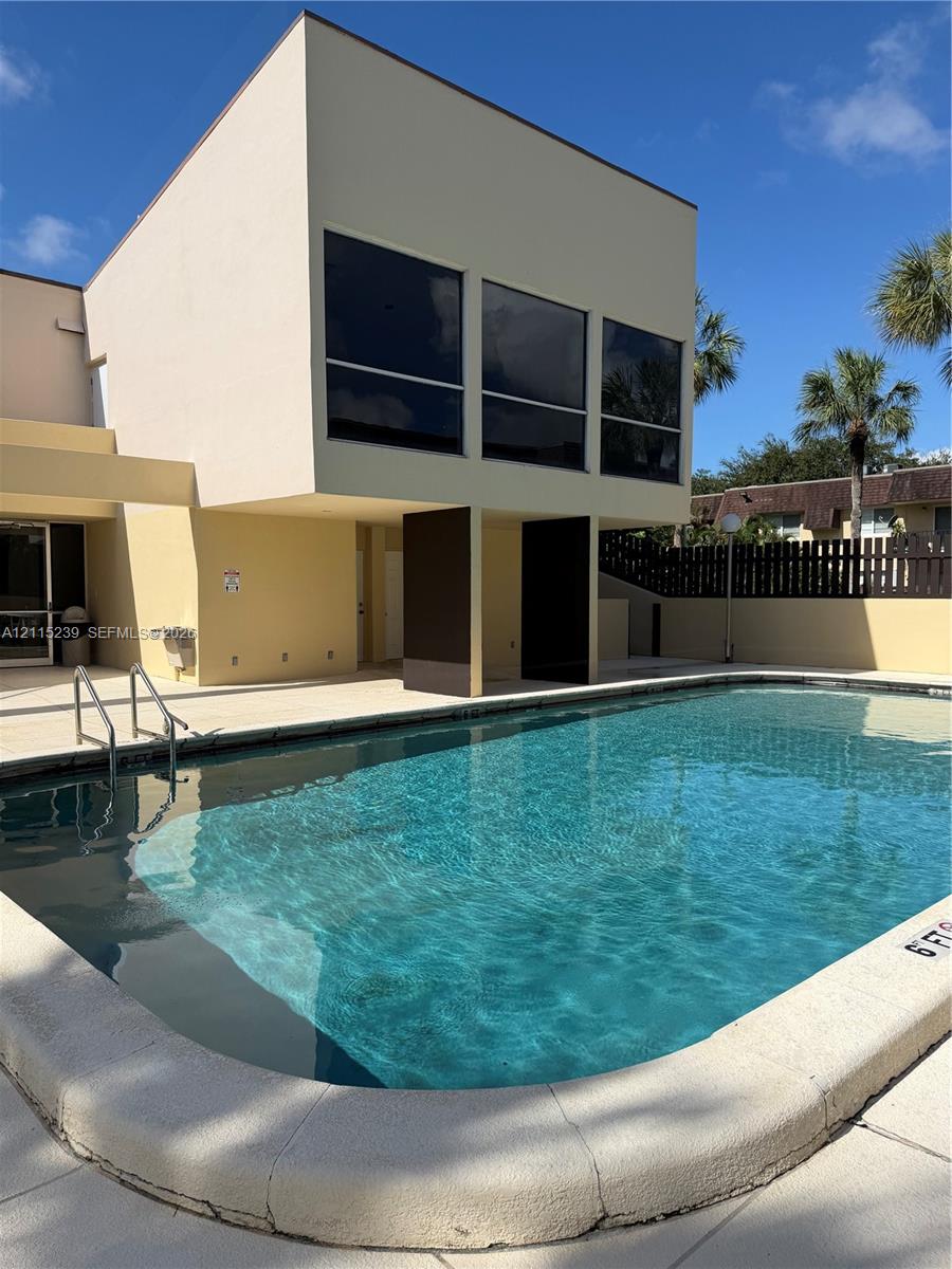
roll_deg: -0.4
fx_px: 880
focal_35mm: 24
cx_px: 476
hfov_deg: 56.8
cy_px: 634
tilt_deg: -2.8
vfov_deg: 71.6
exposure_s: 1/7353
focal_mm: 6.76
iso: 80
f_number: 1.78
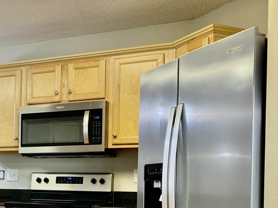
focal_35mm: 55
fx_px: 442
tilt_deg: +0.3
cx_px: 6
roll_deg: -1.4
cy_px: 186
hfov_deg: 32.4
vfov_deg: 25.7
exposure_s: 1/60
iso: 100
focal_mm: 4.25
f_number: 1.8
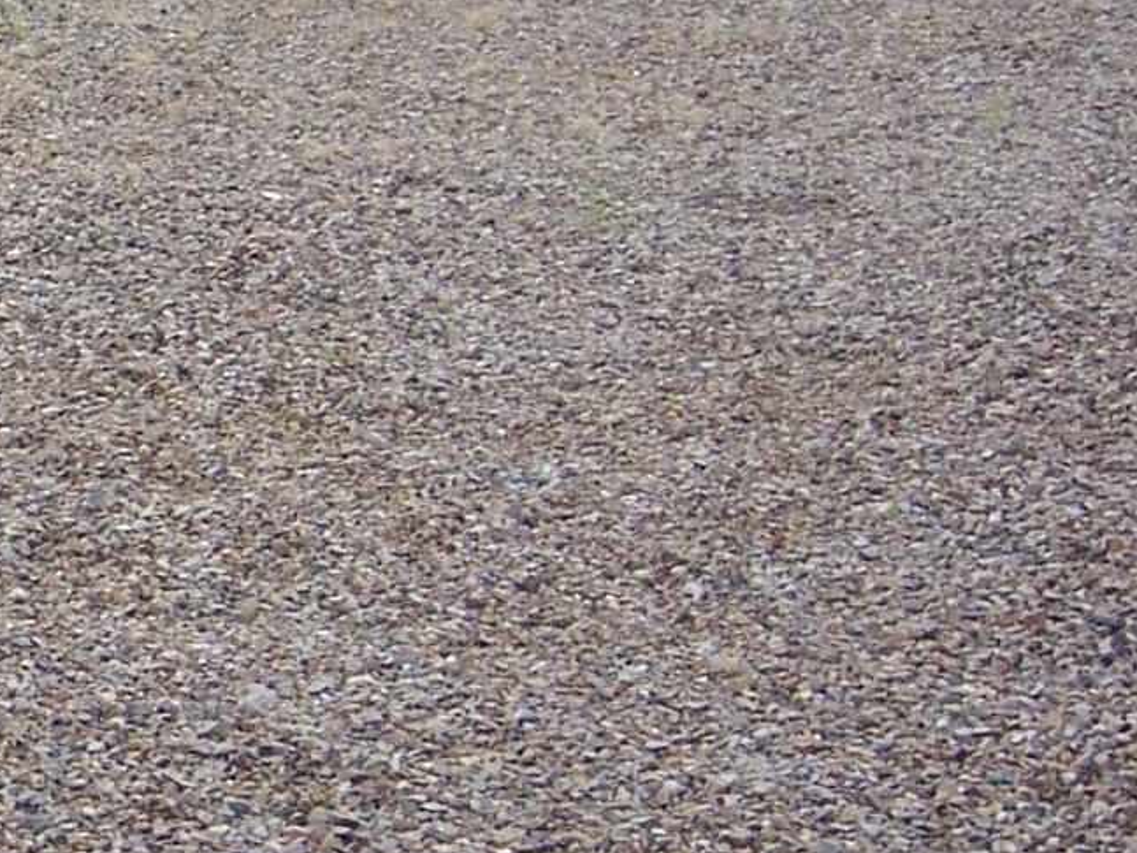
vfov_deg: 13.0
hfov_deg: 15.8
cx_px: -603
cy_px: 448
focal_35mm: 114
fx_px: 3744
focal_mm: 6.2
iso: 80
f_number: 2.8
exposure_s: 1/250
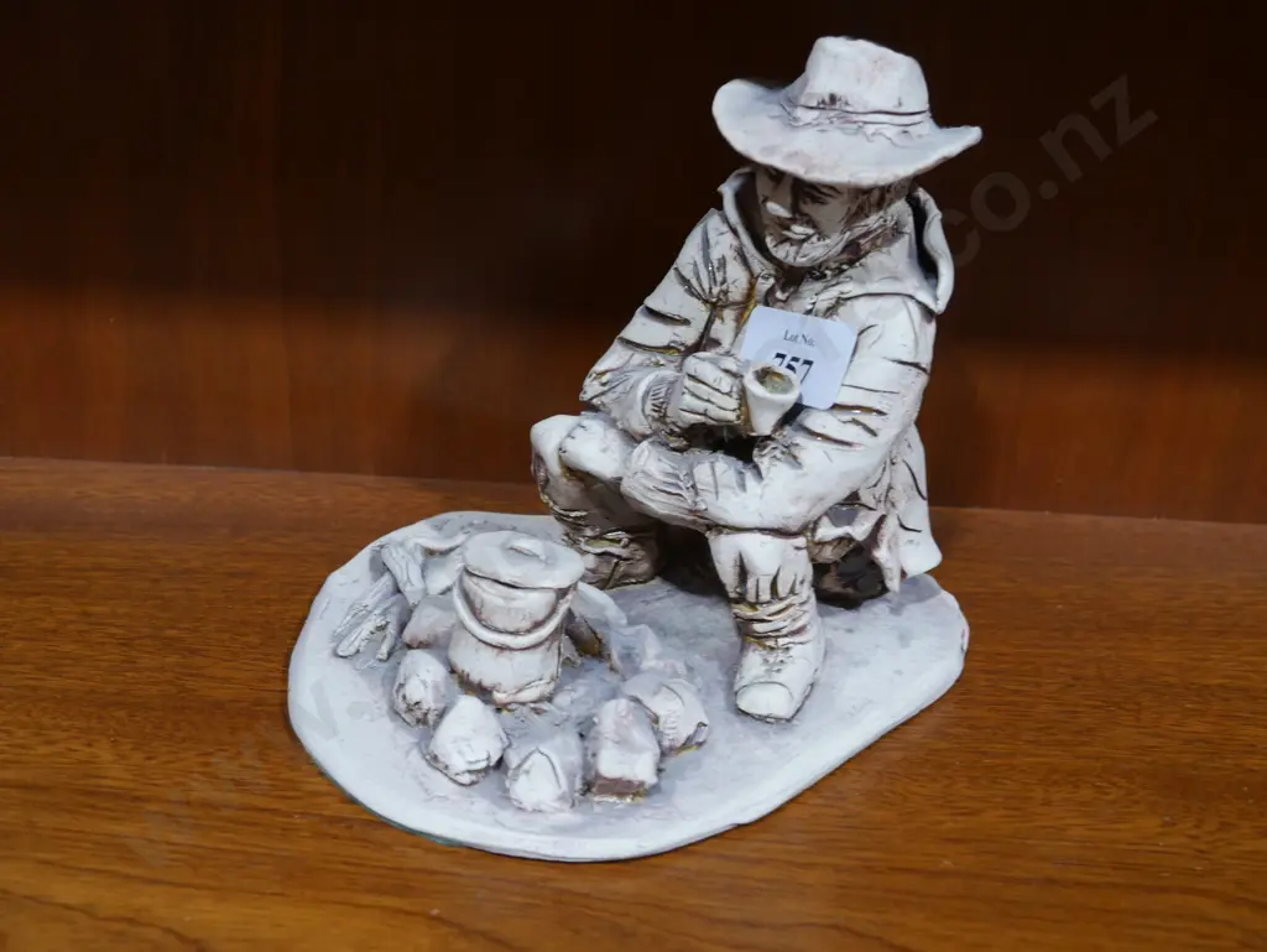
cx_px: 634
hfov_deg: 38.2
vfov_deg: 29.1
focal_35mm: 50
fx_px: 1831
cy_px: 476
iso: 800
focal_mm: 25
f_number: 5.3
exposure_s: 1/60
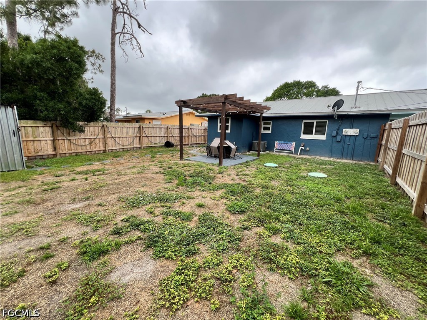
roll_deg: -2.2
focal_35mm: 13
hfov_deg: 106.2
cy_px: 160
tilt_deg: -9.7
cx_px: 214
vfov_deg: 89.9
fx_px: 160
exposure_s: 1/99
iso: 40
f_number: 1.8
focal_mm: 1.57
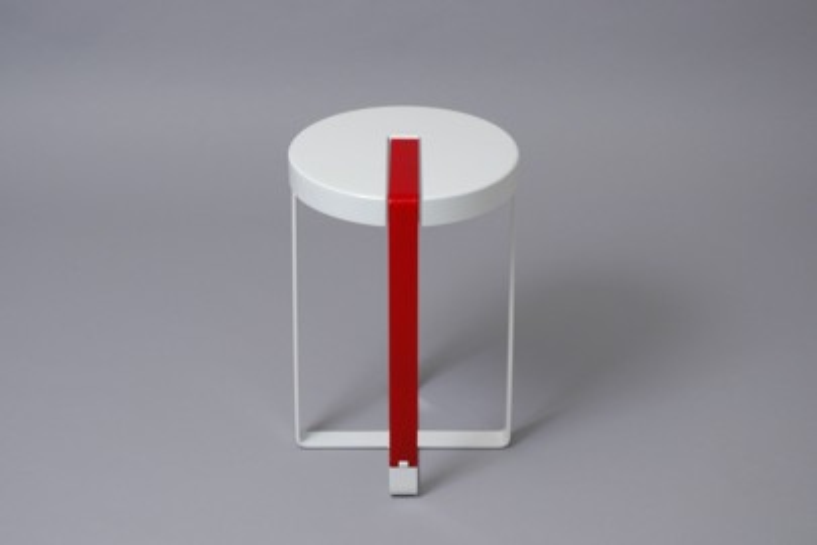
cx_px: 408
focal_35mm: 75
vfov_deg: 18.2
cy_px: 272
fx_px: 1702
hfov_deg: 27.0
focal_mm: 50
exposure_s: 1/13
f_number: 5.6
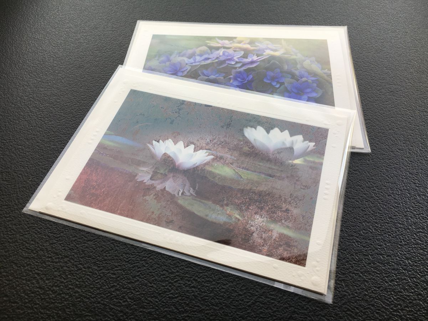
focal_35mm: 29
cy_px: 160
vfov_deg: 48.2
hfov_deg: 61.7
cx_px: 214
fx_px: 359
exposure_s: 1/60
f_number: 2.2
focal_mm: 4.15
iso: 25
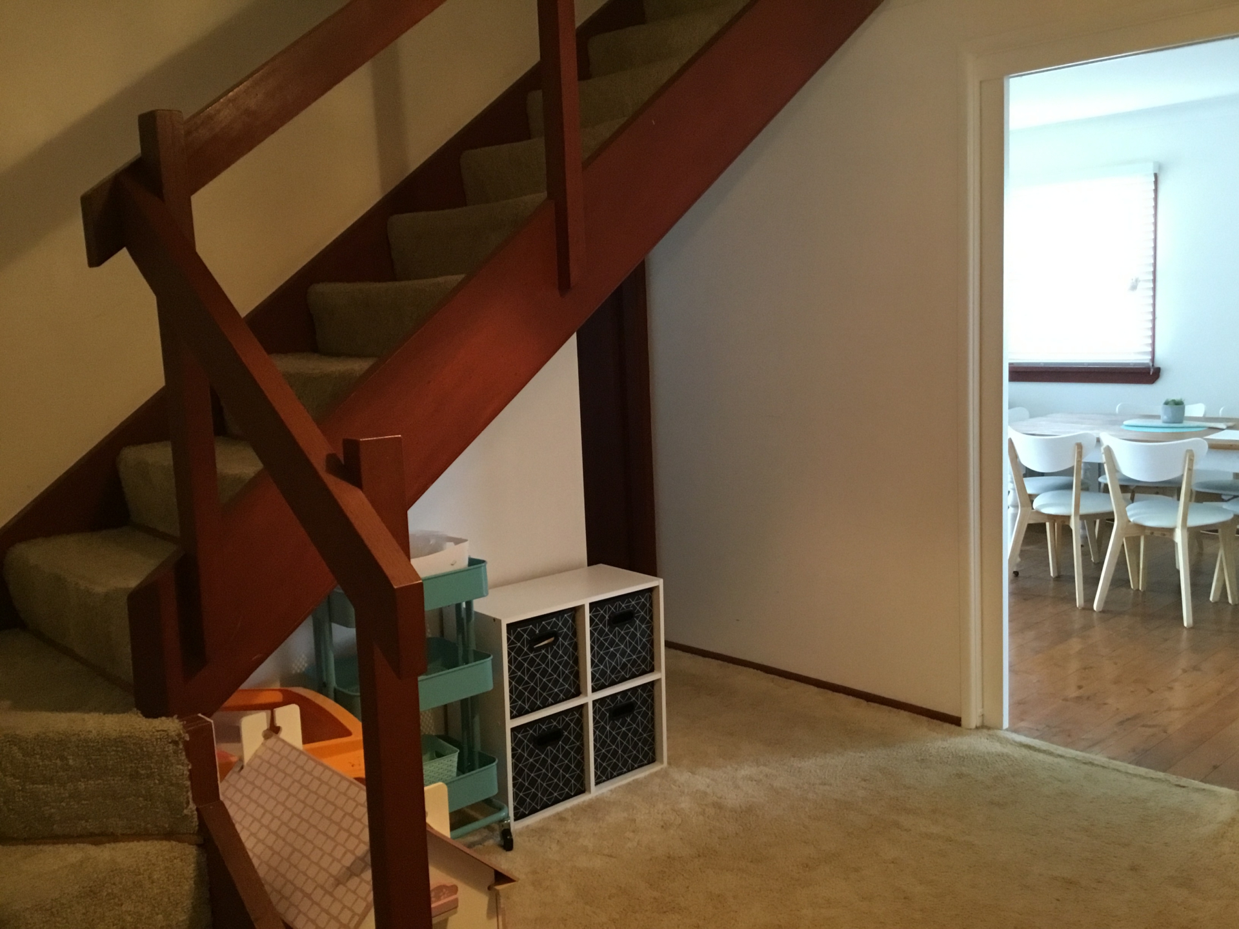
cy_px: 464
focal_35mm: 31
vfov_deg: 45.4
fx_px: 1110
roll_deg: +2.4
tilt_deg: -8.5
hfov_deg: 58.4
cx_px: 620
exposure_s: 1/17
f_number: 2.4
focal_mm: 3.3
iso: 200
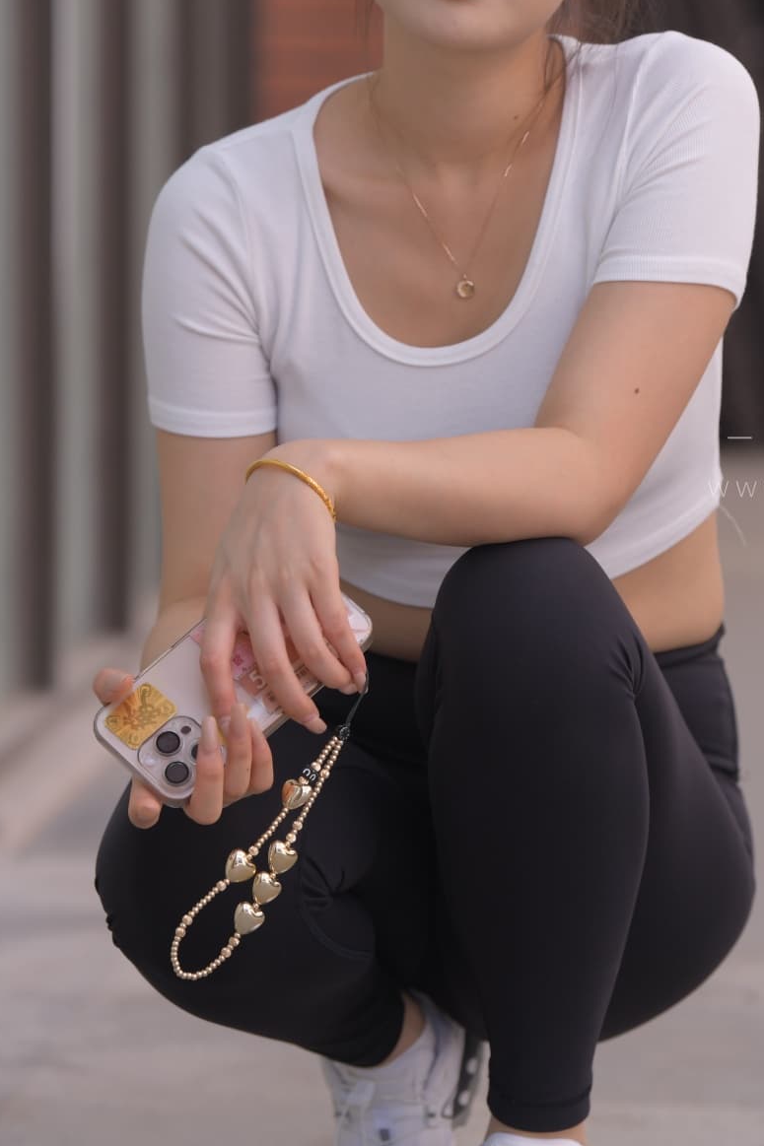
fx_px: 6655
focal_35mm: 209
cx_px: 491
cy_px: 410
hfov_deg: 6.6
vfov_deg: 9.8
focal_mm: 135
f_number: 4
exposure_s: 1/640
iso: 400
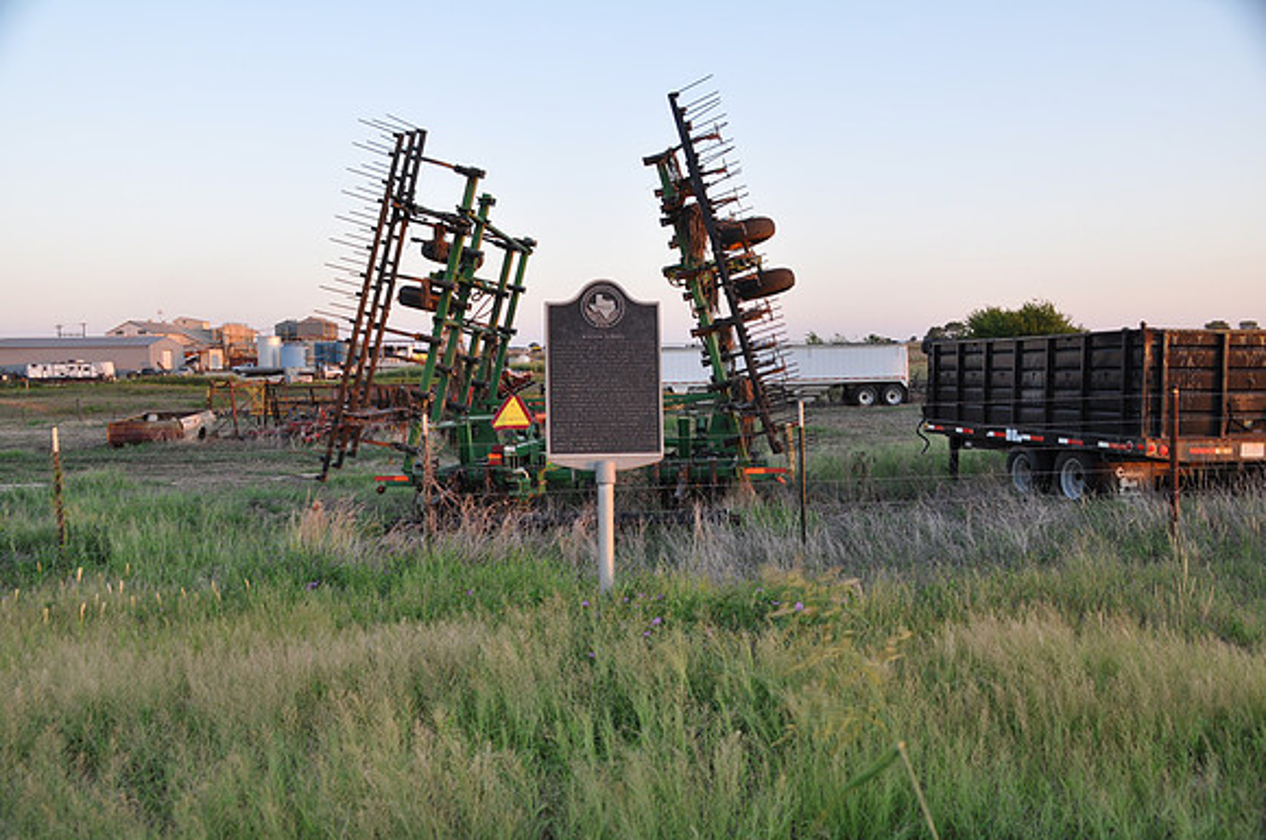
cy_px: 420
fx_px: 1159
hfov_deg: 57.3
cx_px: 633
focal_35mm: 33
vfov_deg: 39.9
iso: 200
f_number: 5.6
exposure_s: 1/30
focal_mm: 22
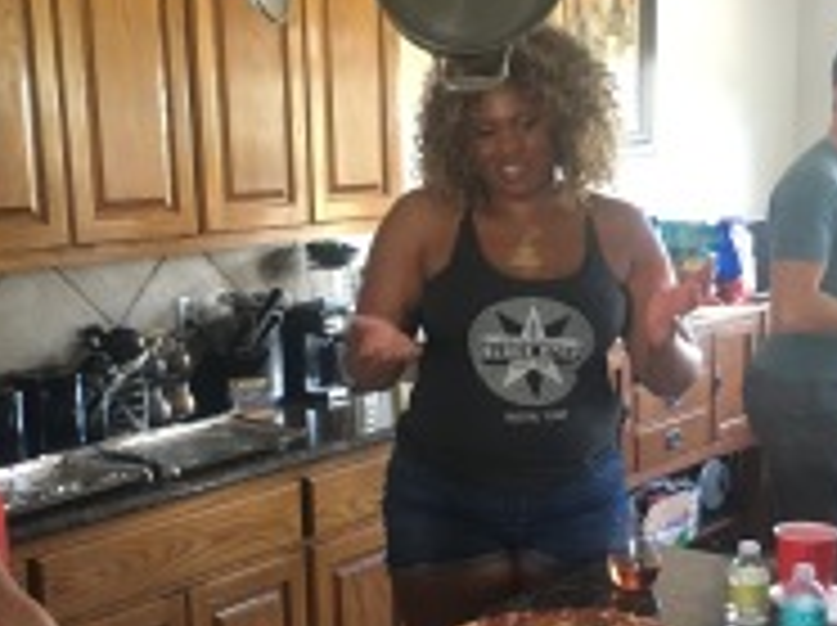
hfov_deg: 33.8
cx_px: 423
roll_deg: +2.0
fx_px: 1376
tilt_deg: -10.1
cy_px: 410
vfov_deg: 25.5
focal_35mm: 57
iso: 200
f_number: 2.2
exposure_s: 1/20
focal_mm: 4.15
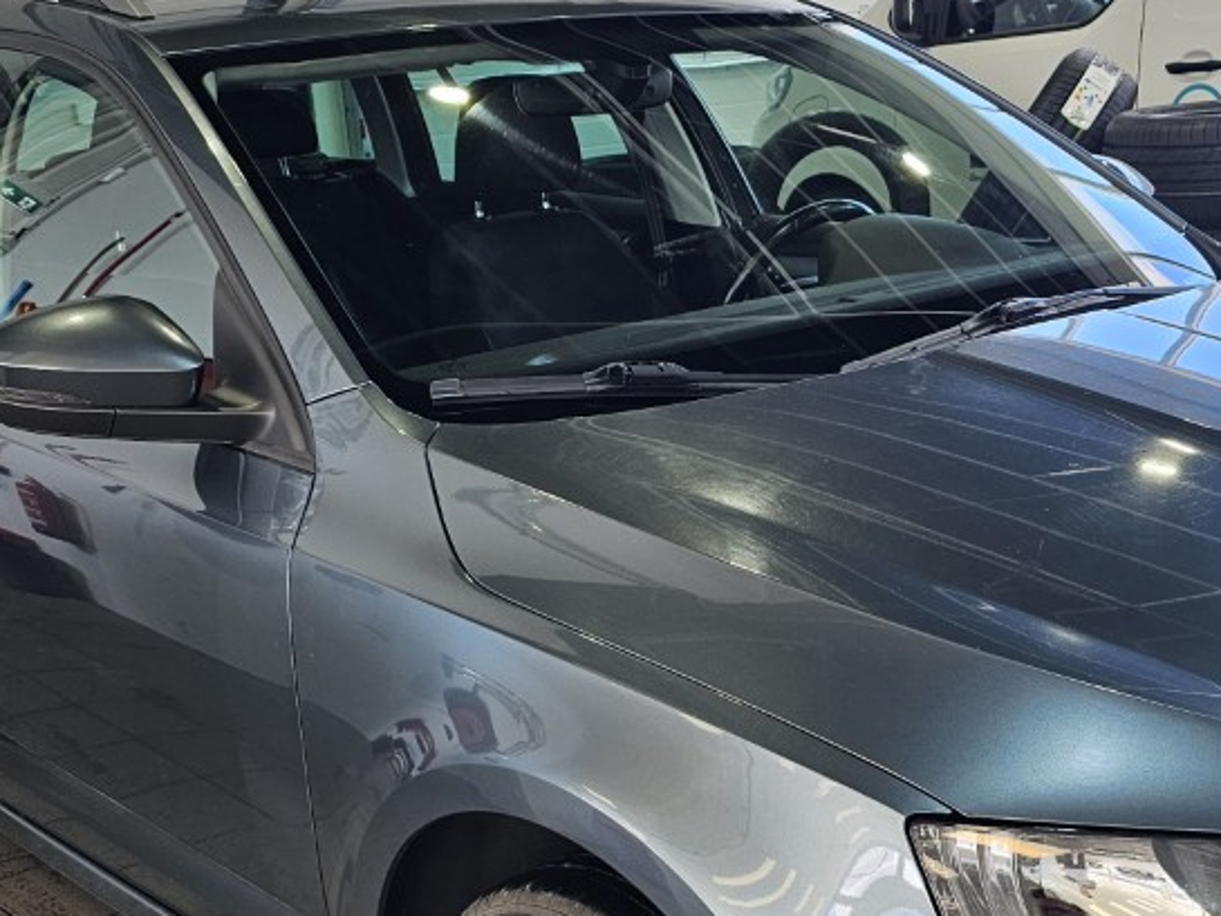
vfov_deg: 26.4
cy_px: 759
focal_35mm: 54
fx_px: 1905
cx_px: 780
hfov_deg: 35.3
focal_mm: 6.3
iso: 40
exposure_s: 1/100
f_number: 1.7
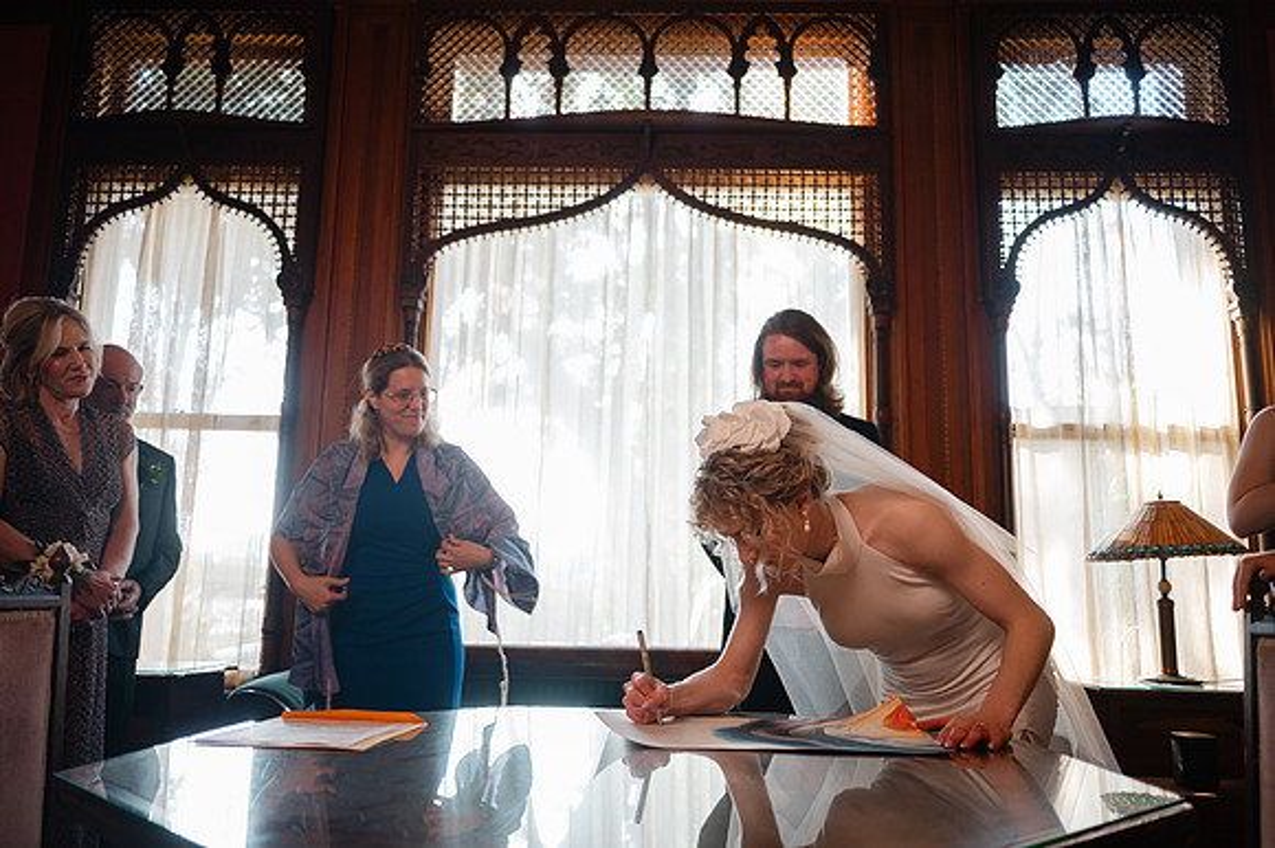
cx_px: 638
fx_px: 991
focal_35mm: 28
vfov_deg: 46.4
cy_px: 424
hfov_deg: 65.5
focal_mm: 28
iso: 320
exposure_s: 1/125
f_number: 2.8
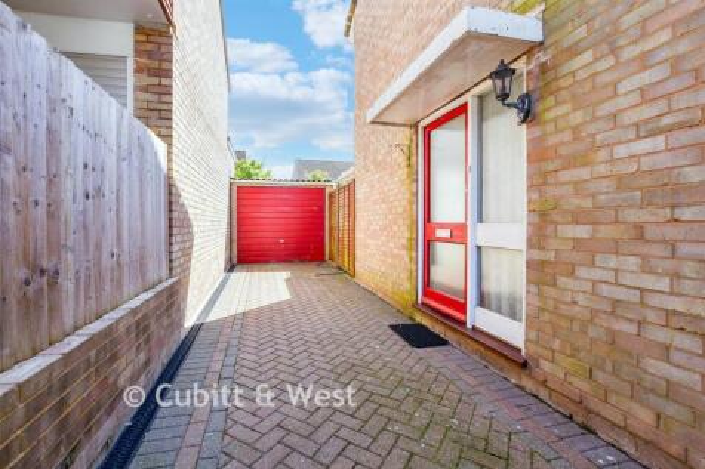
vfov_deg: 77.3
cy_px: 234
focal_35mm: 15
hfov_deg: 100.4
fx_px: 294
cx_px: 352
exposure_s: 1/320
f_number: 8
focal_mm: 10
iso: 160
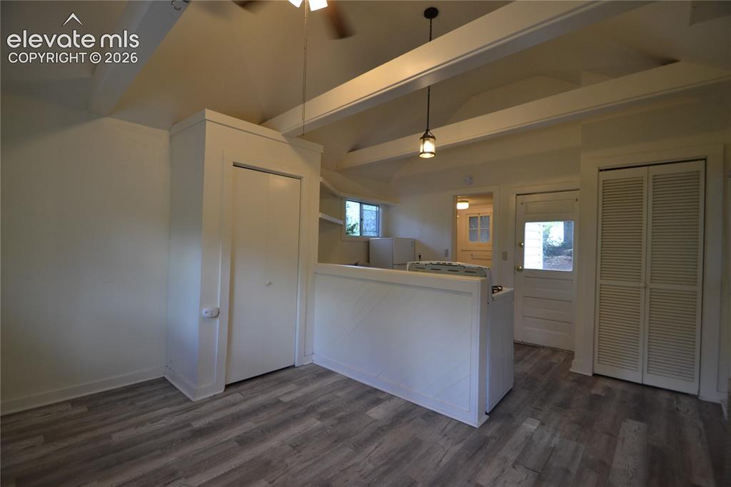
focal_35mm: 15
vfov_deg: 77.3
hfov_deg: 100.4
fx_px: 304
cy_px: 244
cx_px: 366
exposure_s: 1/60
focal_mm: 10
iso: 400
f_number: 3.5
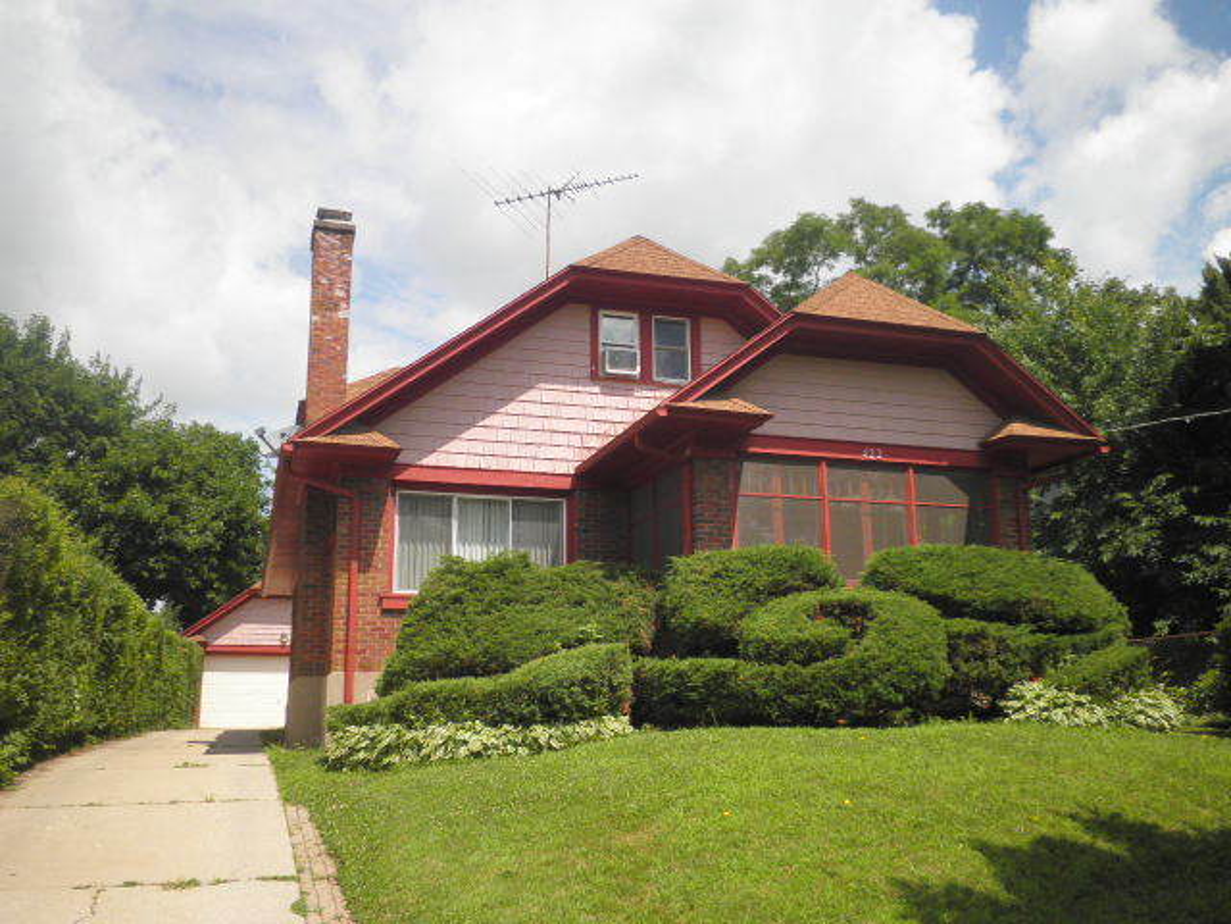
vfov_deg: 45.4
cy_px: 462
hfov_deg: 58.4
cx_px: 616
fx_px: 1102
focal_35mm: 31
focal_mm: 5.5
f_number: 8.2
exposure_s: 1/125
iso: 64
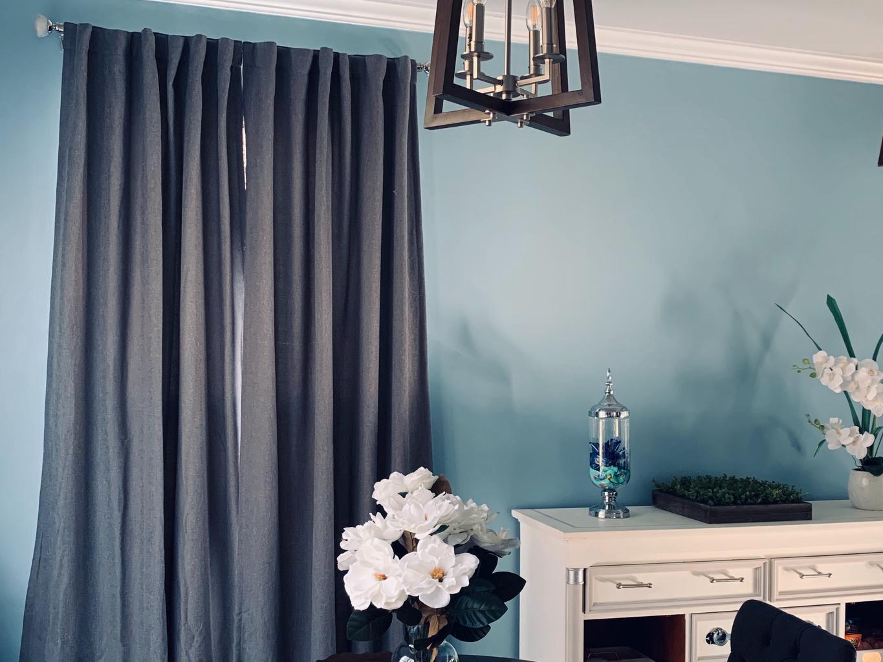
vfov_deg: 36.7
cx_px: 481
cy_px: 394
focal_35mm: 39
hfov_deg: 47.8
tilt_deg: -2.1
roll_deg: -1.0
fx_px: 995
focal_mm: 4.25
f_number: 1.8
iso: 200
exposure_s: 1/60
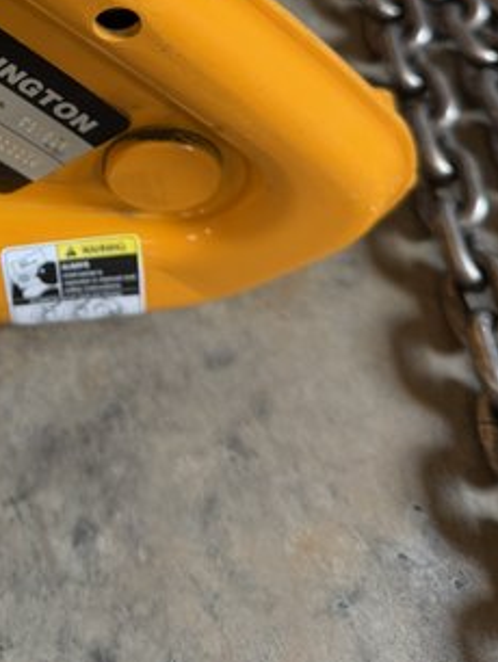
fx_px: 900
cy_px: 63
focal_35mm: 47
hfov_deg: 29.2
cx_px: 15
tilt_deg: -47.3
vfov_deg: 37.7
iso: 125
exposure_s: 1/60
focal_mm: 6.76
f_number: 1.78
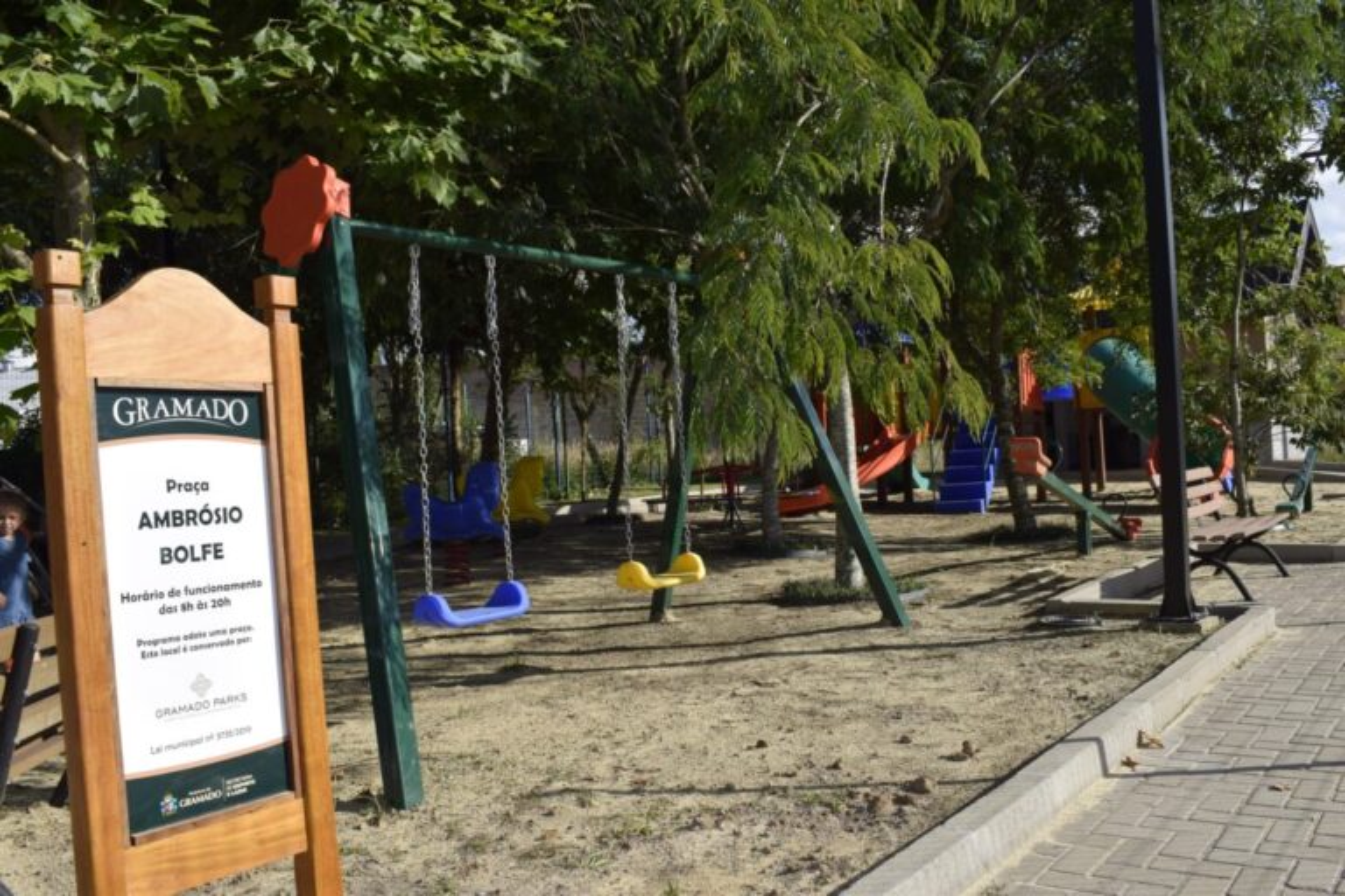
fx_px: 1233
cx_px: 672
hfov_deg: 57.2
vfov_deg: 40.0
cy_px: 448
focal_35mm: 33
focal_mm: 22
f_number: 13
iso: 100
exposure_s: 1/200
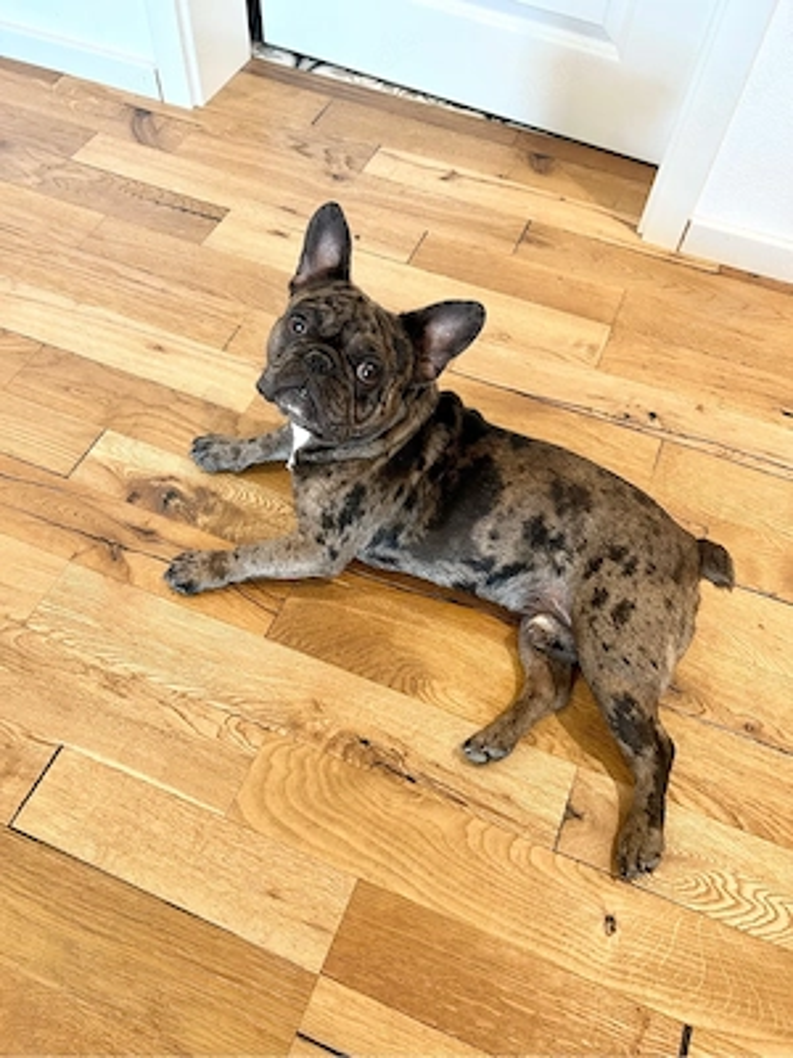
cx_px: 396
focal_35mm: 26
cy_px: 529
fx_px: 794
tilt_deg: -56.5
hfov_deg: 53.1
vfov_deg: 67.3
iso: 160
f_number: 1.5
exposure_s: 1/50
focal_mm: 5.7
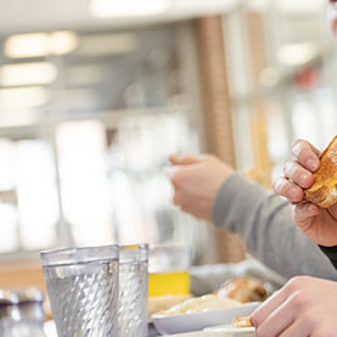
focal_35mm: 168
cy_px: 113
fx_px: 1850
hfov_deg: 10.2
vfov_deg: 10.4
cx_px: 409
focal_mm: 80
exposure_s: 1/200
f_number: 3.5
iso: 800
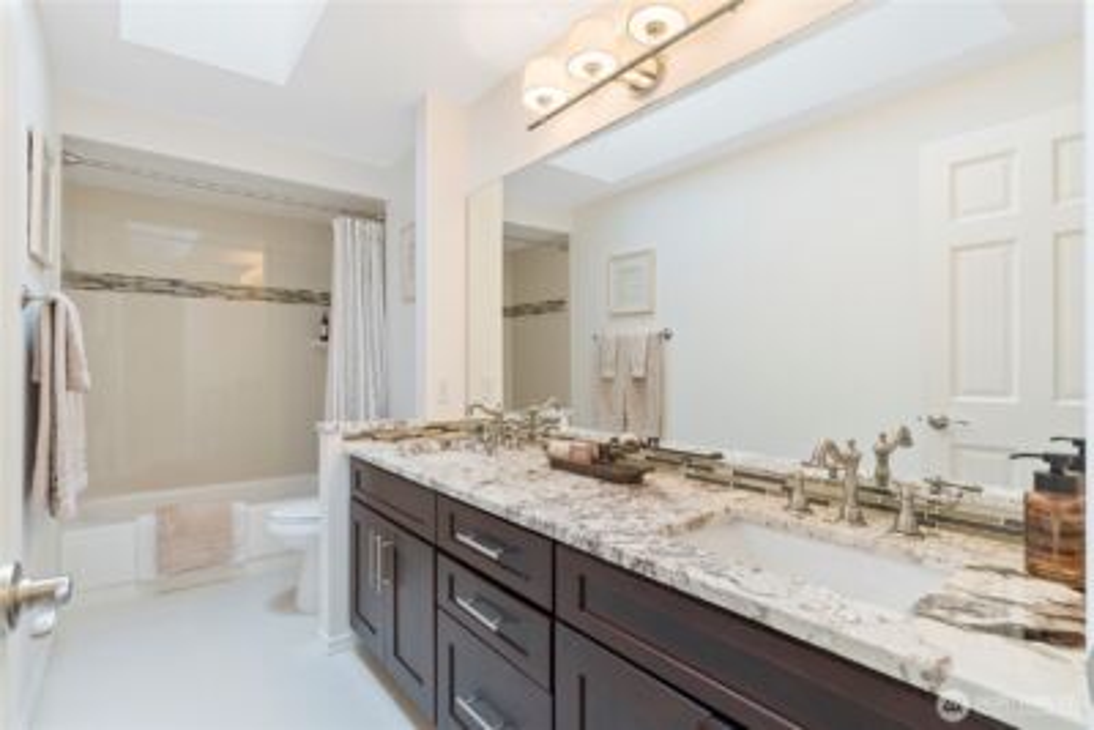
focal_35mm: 18
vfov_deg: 67.4
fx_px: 547
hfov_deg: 90.0
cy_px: 365
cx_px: 547
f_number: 8
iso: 125
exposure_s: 1/3
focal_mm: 18
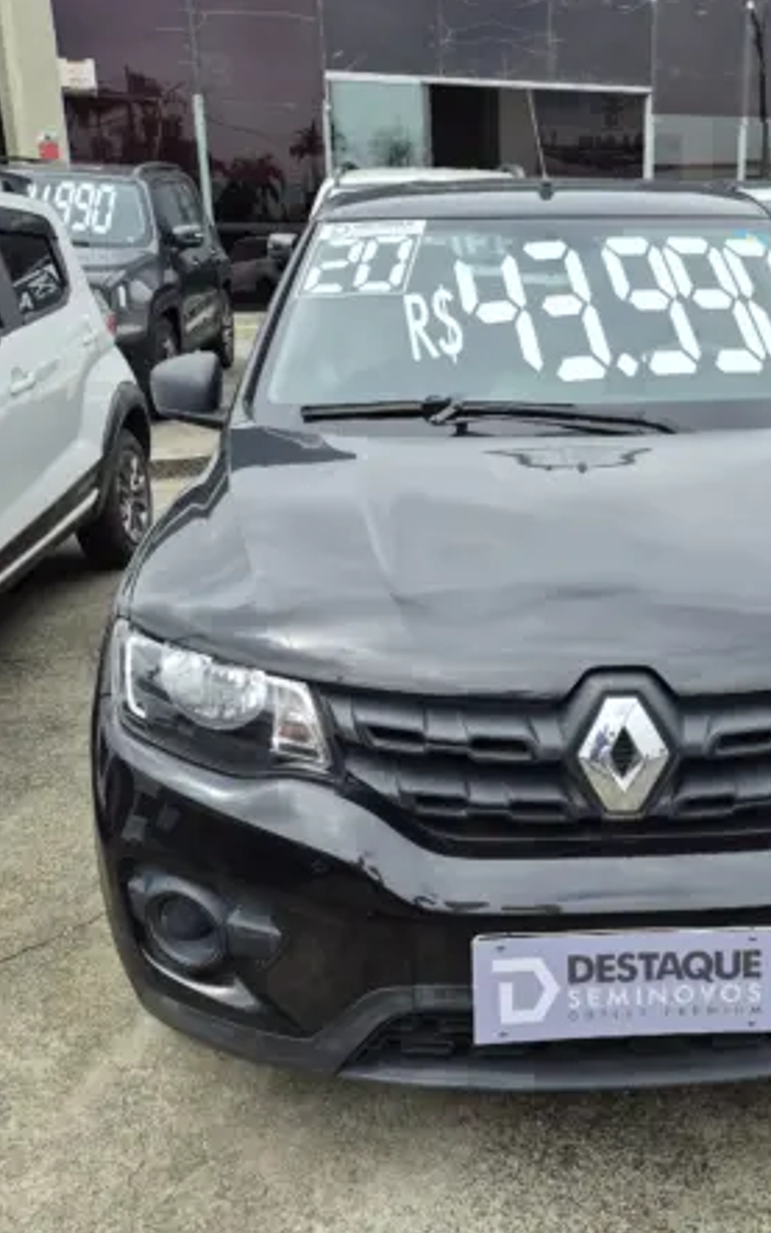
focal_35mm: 33
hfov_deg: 37.6
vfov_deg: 58.1
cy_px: 618
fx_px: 1109
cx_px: 557
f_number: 1.8
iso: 25
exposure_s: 1/916
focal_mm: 5.4
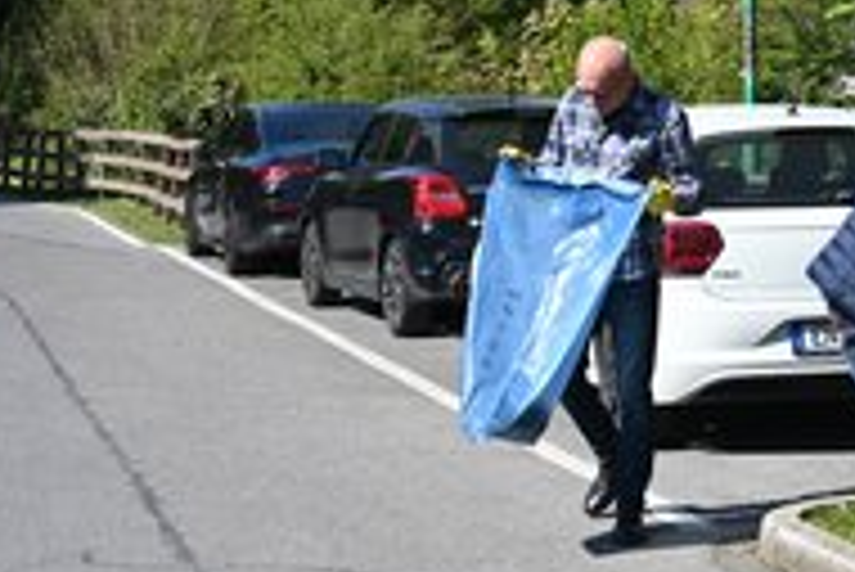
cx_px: 684
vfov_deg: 12.0
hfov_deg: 17.8
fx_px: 2709
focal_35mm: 114
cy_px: 101
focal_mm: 47
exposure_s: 1/320
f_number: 6.3
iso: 100
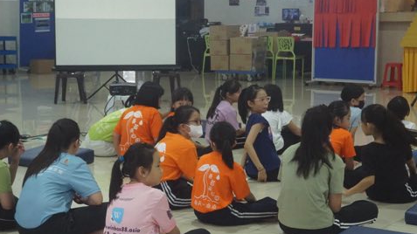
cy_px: 134
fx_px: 857
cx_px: 208
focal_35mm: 78
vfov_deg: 15.6
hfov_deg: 27.3
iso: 6400
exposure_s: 1/125
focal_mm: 49
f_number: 14
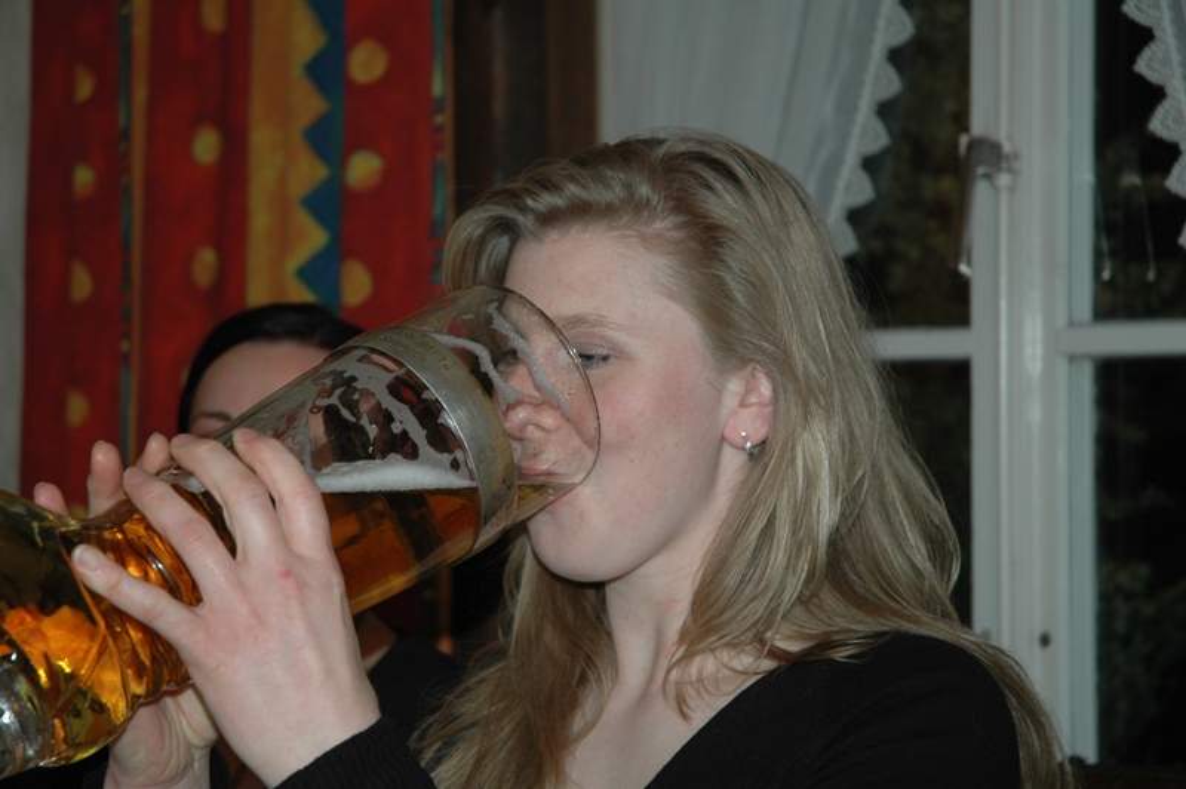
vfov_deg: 14.7
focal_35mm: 93
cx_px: 593
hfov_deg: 21.9
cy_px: 394
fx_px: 3061
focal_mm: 62
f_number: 4.5
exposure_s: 1/60
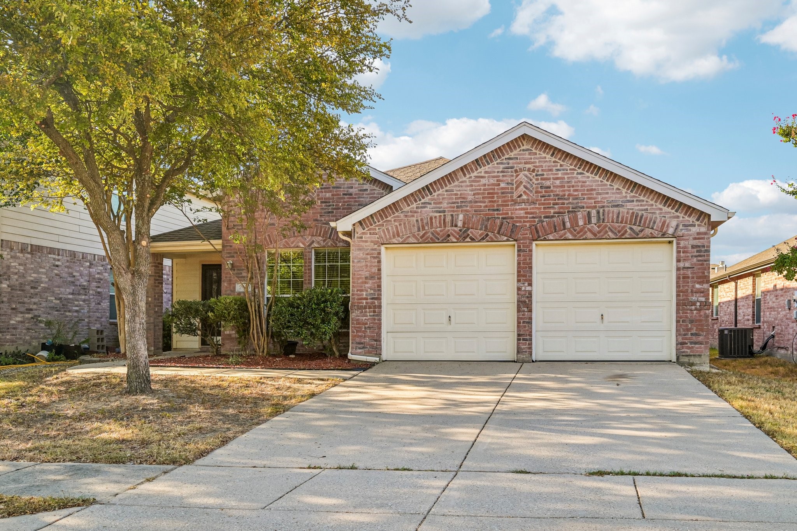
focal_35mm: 30
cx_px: 398
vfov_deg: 43.6
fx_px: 664
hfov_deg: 61.9
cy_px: 266
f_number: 8
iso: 400
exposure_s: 1/320
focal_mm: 30
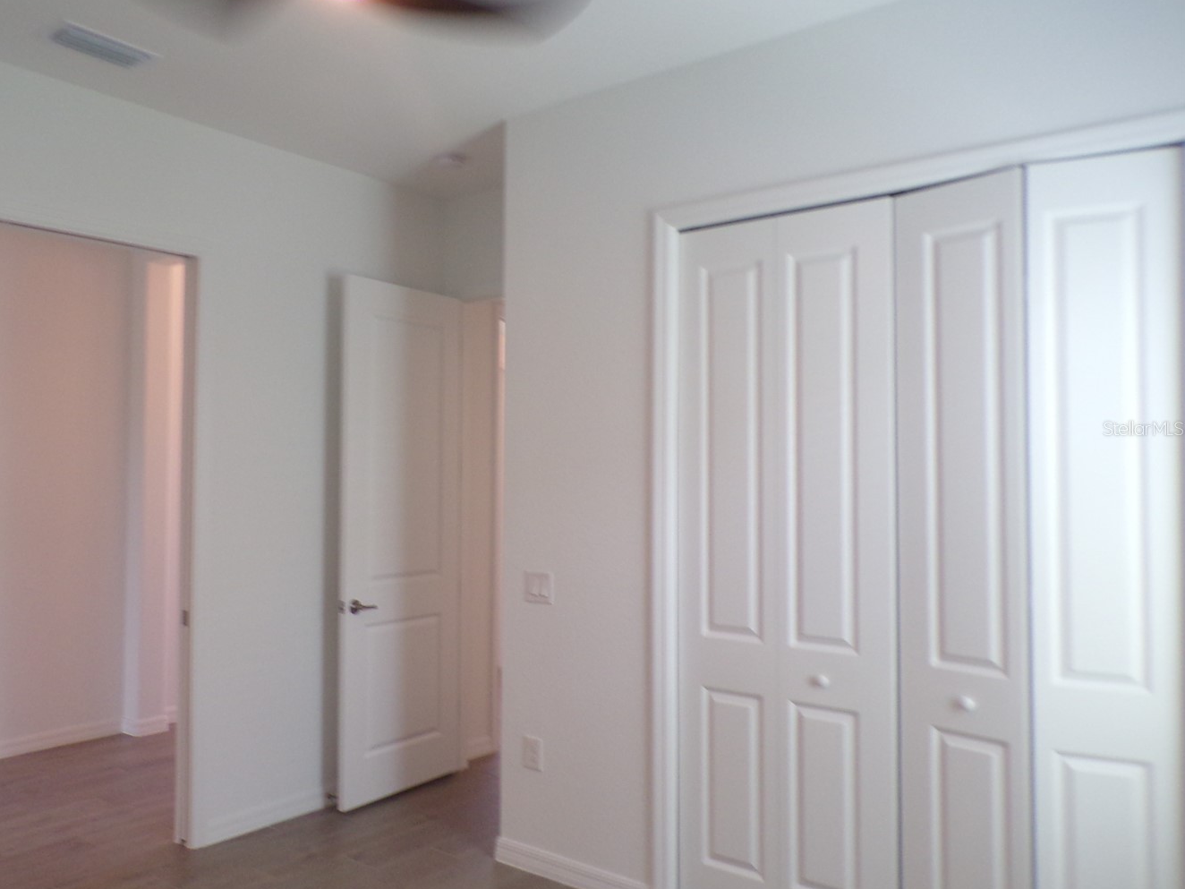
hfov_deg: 61.1
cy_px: 428
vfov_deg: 48.2
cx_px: 472
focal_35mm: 29
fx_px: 993
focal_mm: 4.3
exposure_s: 1/34
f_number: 3
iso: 176
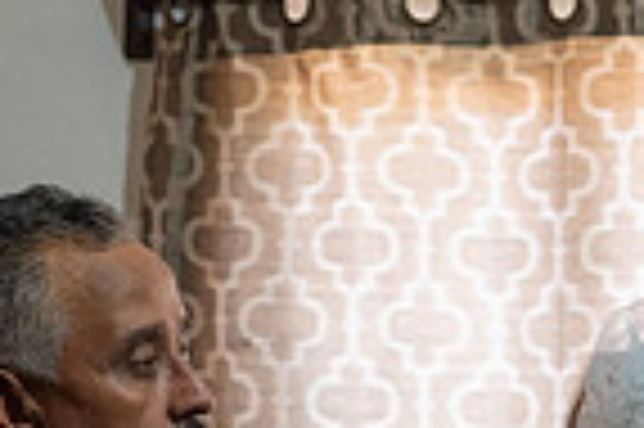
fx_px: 2537
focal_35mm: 142
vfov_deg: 9.2
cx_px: 748
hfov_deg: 14.1
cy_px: 764
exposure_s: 1/125
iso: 1600
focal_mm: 35
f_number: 3.5
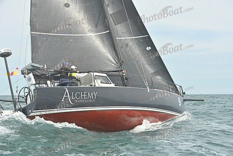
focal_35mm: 70
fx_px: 453
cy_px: 78
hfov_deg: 28.8
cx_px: 116
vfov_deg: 19.5
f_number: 8
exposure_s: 1/1250
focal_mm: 70
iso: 320
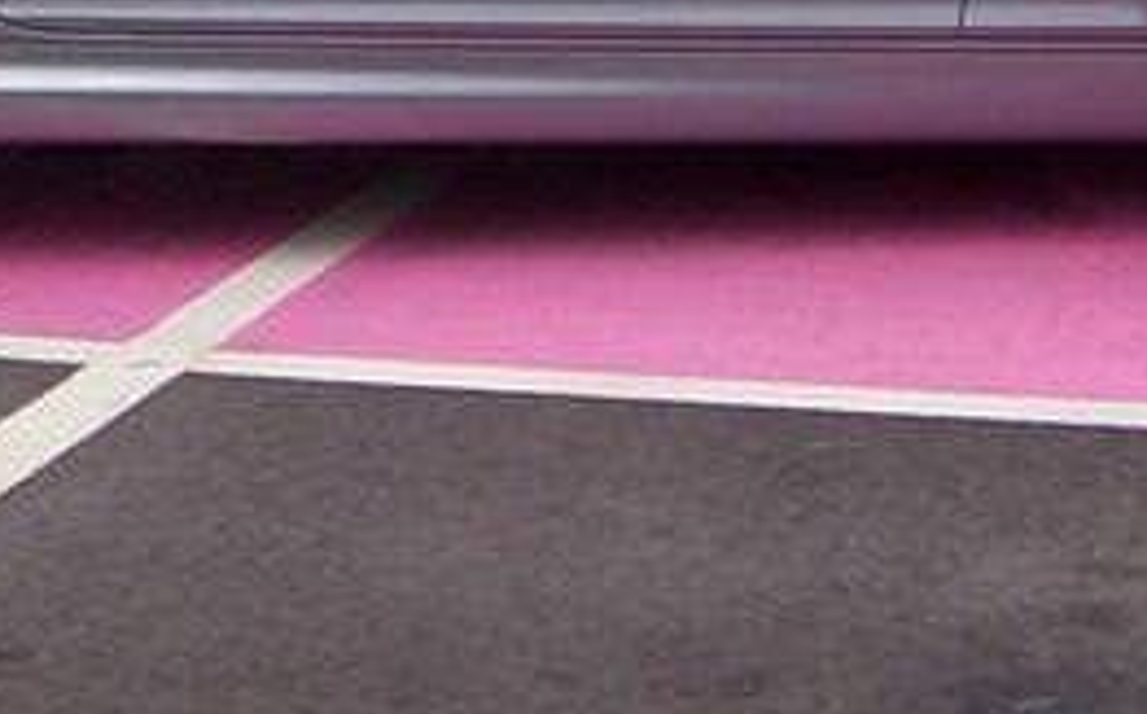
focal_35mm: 117
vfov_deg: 10.9
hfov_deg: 17.6
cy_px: -193
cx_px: 114
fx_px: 3653
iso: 100
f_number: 2.76
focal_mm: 5.54
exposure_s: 1/857
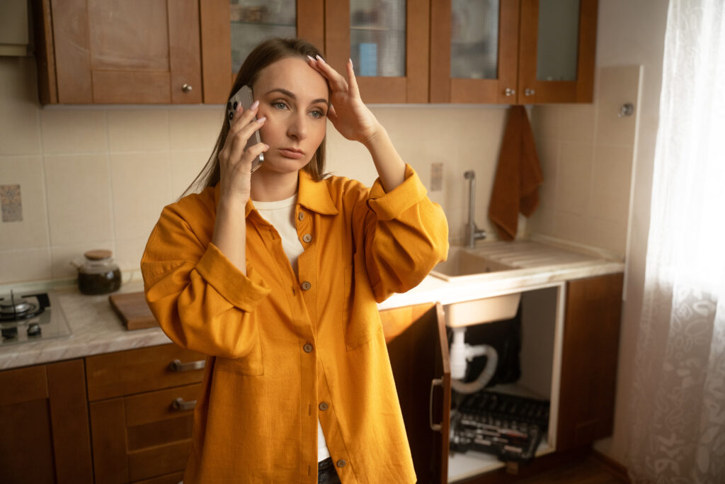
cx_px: 362
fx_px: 685
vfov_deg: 38.9
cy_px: 242
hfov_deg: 55.8
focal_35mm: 34
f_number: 3.2
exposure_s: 1/50
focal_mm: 34
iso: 800
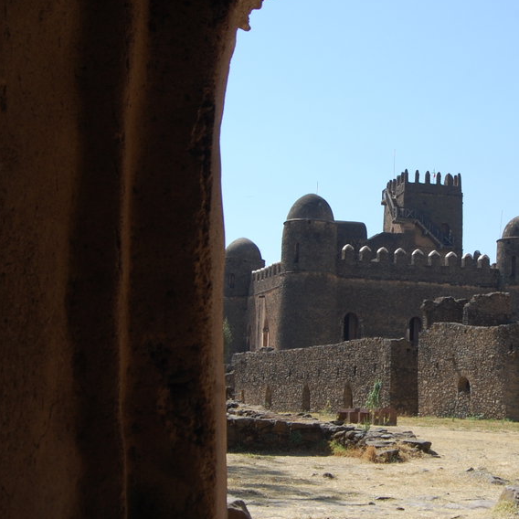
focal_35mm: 70
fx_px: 1187
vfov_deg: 24.7
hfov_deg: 24.2
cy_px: 258
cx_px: 426
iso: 200
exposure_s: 1/250
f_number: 8
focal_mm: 26
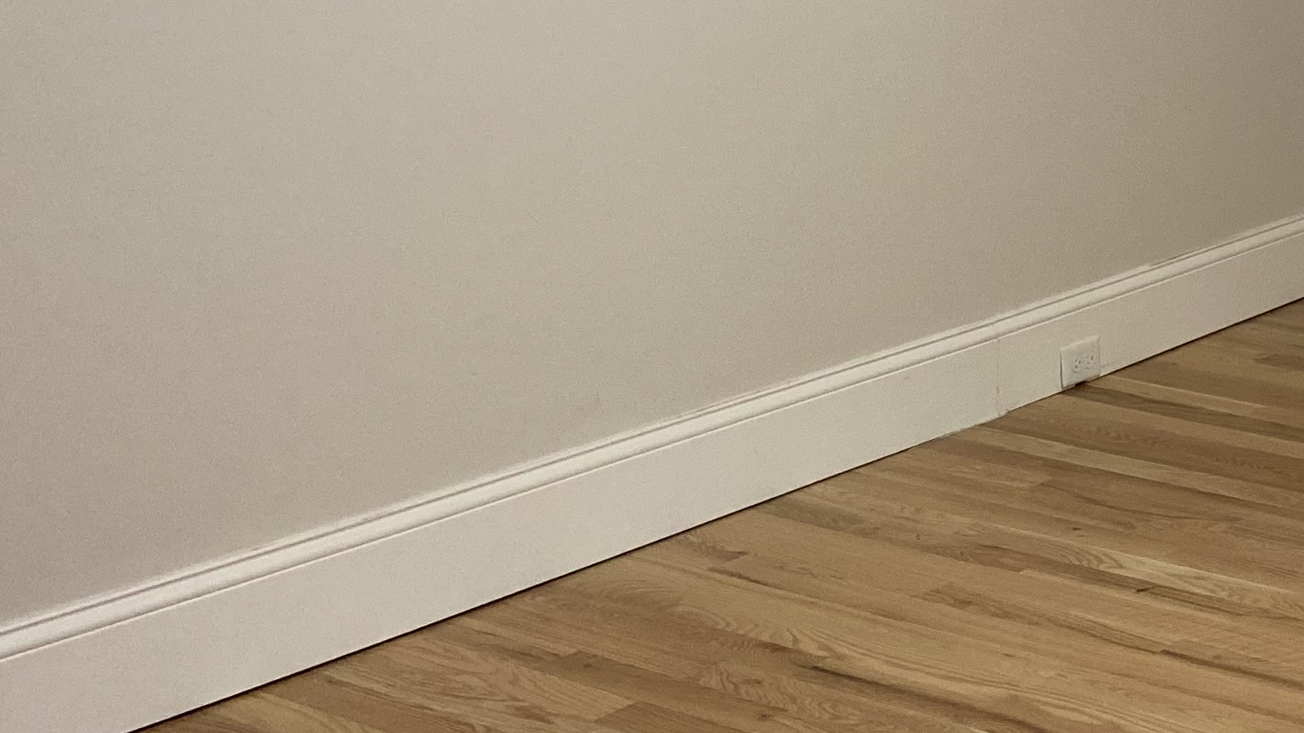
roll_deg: -1.8
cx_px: 1382
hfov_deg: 26.6
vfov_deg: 15.9
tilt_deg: -7.0
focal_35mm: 74
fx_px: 2559
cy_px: -68
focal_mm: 4.25
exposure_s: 1/60
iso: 160
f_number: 1.8
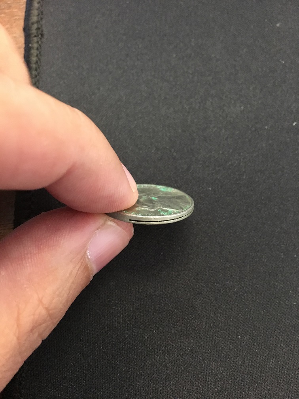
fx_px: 334
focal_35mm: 29
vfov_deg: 61.7
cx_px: 150
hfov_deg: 48.2
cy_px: 200
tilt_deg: -77.0
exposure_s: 1/15
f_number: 2.2
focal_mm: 4.15
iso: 250
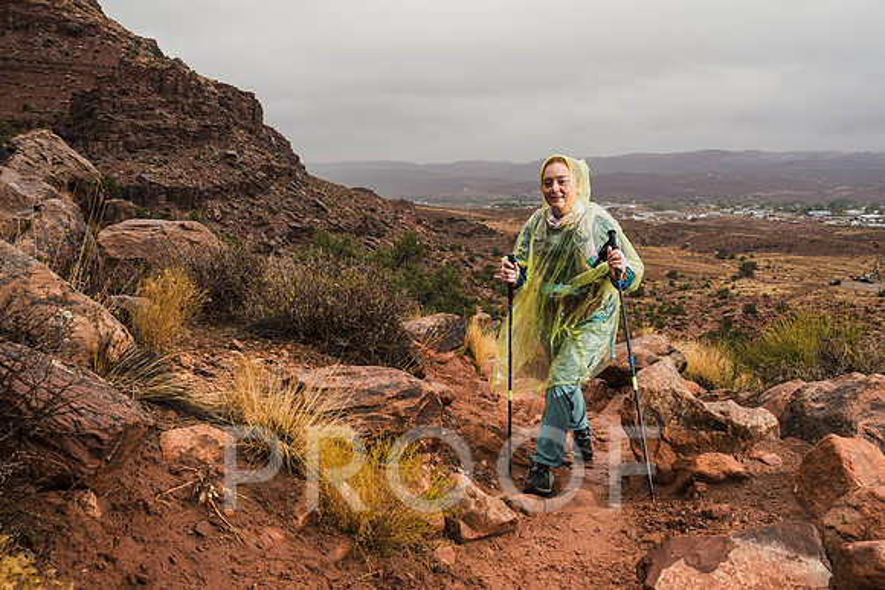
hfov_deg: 66.0
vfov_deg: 46.9
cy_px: 295
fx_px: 681
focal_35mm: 28
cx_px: 442
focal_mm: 27
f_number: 6.3
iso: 200
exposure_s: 1/250
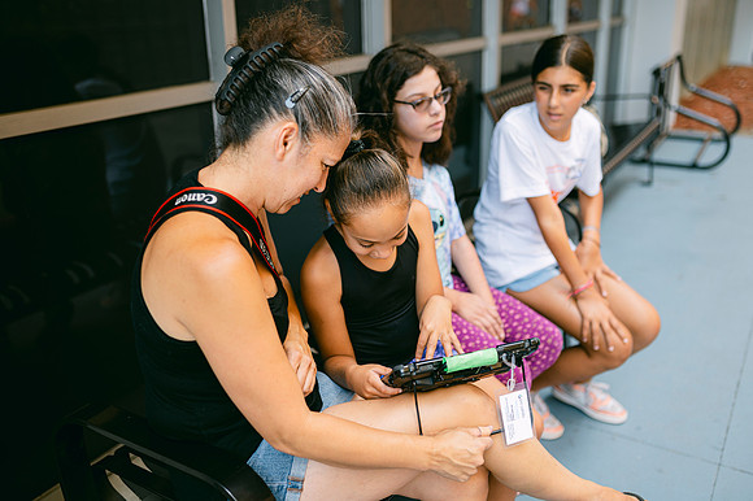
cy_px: 250
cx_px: 376
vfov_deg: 37.8
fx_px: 732
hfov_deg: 54.5
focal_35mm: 35
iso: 100
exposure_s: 1/250
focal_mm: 35
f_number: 2
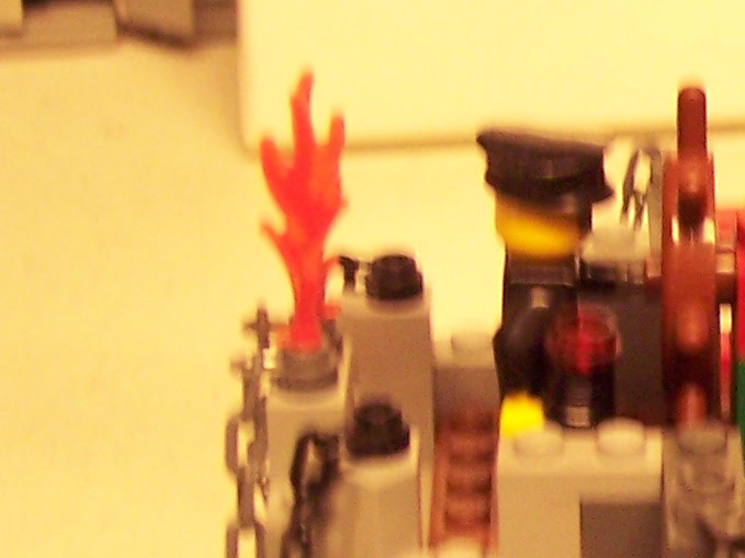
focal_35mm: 164
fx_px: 3529
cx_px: 1198
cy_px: 294
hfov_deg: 11.4
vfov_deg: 9.0
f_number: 3.4
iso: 200
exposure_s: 1/15
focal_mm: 8
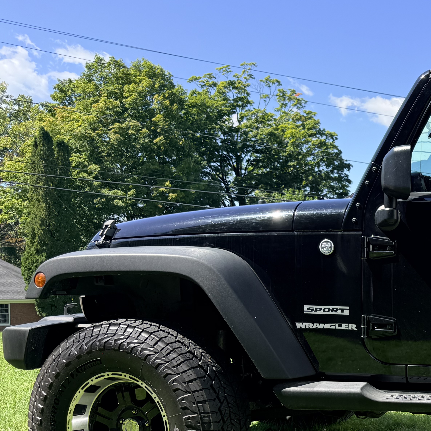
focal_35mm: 51
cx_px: 507
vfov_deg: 32.9
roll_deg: -2.2
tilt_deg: -3.6
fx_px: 718
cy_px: 305
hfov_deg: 29.2
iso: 100
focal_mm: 6.76
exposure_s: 1/1812
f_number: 1.78
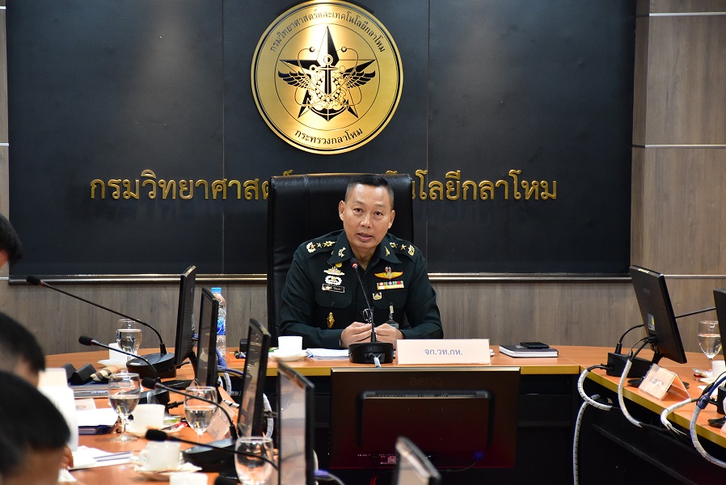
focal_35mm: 150
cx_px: 363
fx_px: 3027
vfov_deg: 9.2
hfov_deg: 13.7
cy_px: 242
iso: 2000
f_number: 5.6
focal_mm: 100
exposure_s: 1/40
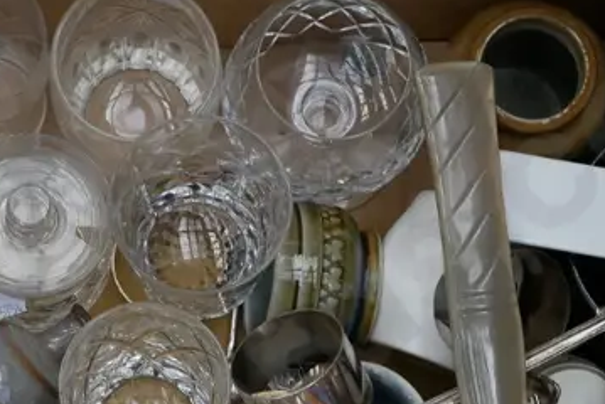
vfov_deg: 8.2
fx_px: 2792
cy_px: 468
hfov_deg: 12.3
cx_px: 163
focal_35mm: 166
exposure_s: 1/60
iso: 640
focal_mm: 28
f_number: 4.7
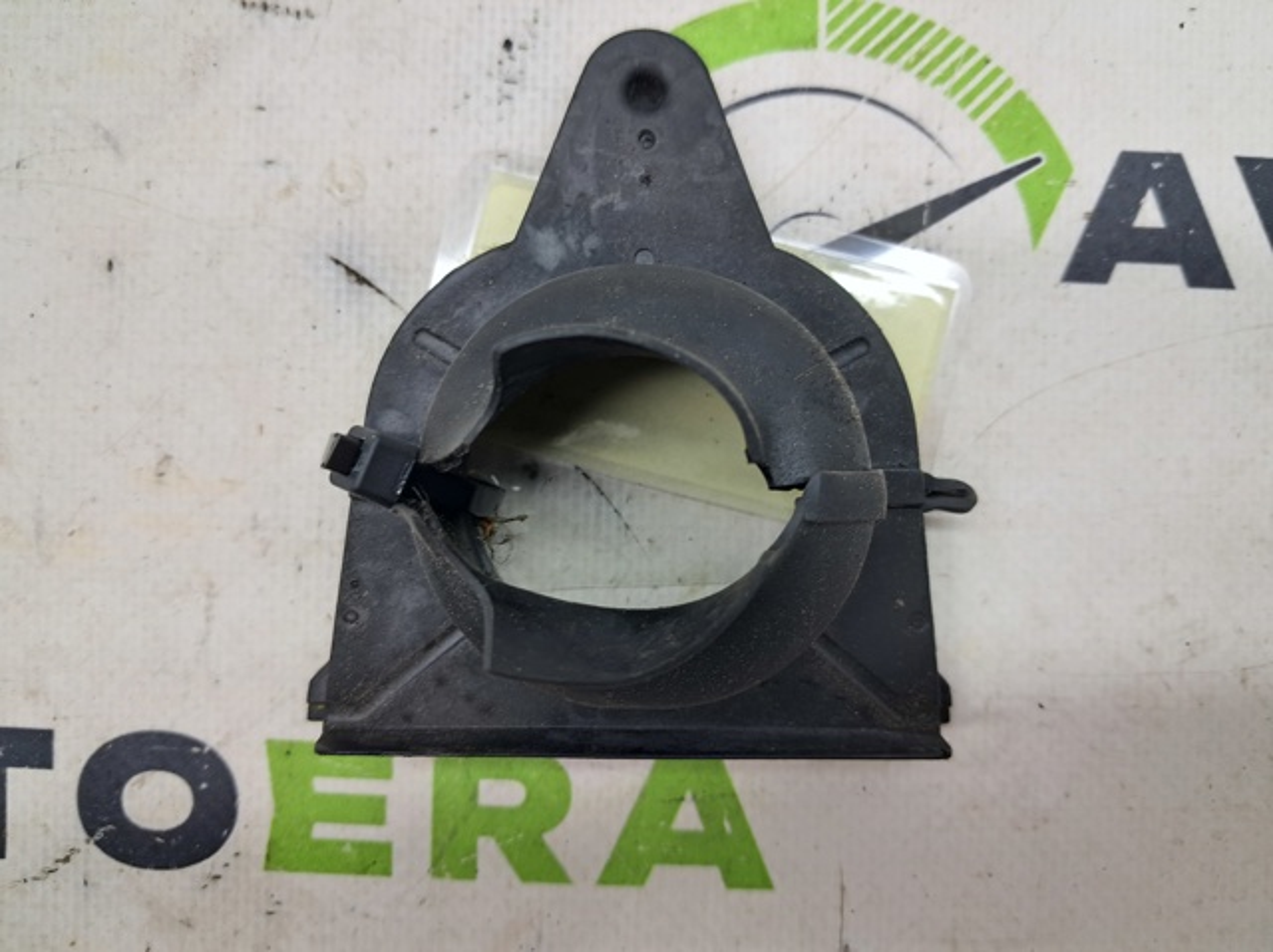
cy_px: 476
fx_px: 992
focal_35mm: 27
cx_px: 636
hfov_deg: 65.4
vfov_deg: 51.3
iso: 50
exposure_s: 1/50
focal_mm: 4
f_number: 1.8
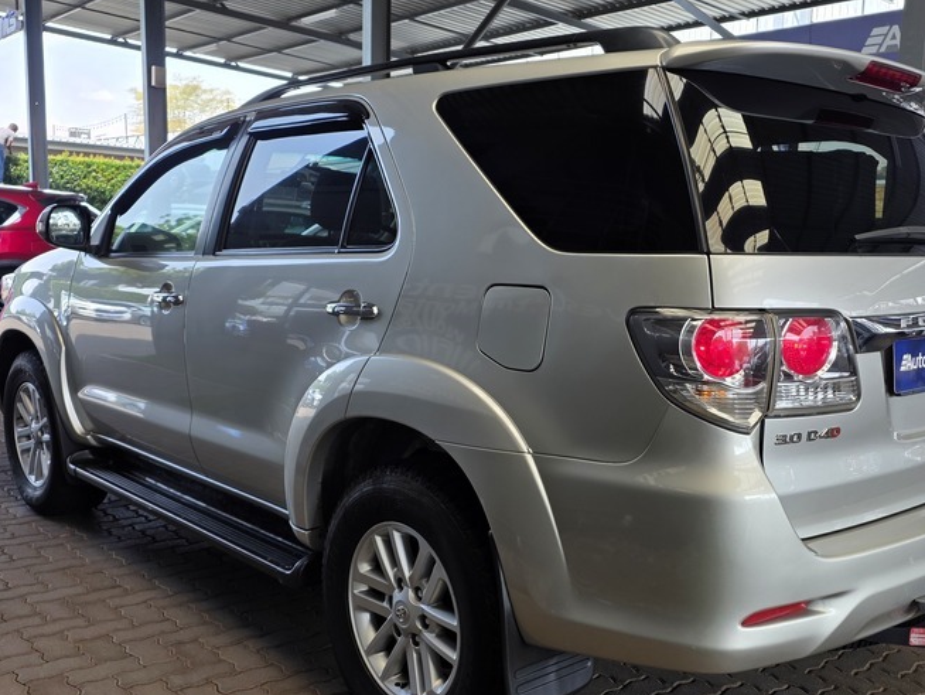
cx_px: 540
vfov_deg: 39.6
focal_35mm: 36
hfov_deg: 51.1
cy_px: 396
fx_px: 962
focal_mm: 6.25
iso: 50
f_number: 1.7
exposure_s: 1/359
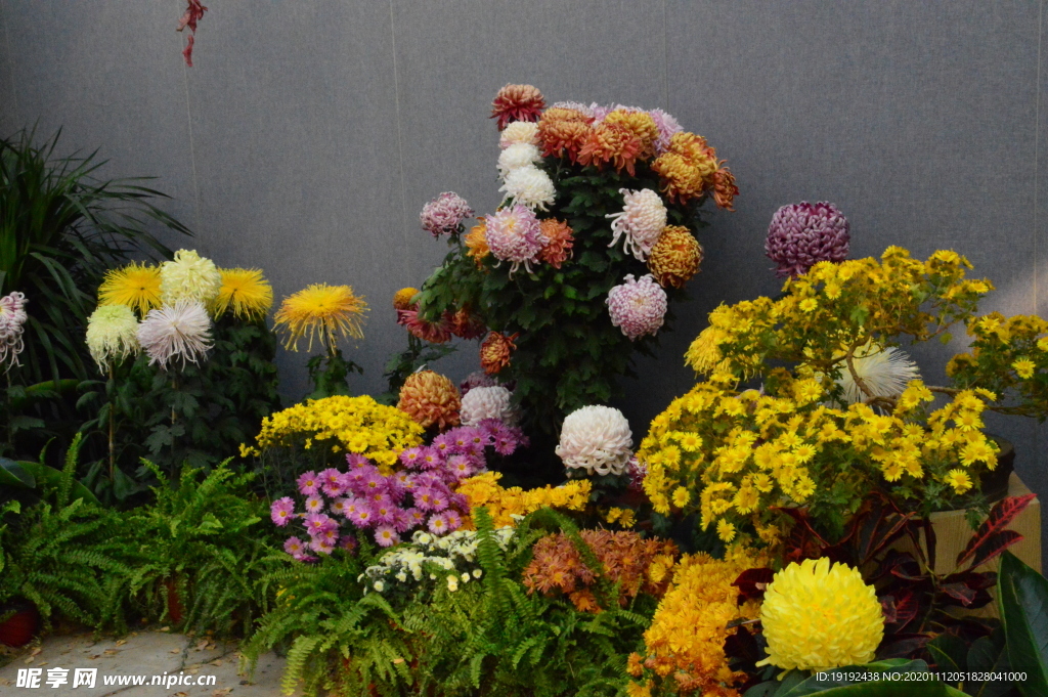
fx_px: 1745
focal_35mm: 60
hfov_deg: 33.4
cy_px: 348
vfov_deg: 22.6
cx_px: 524
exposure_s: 1/250
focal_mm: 40
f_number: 29
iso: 6400
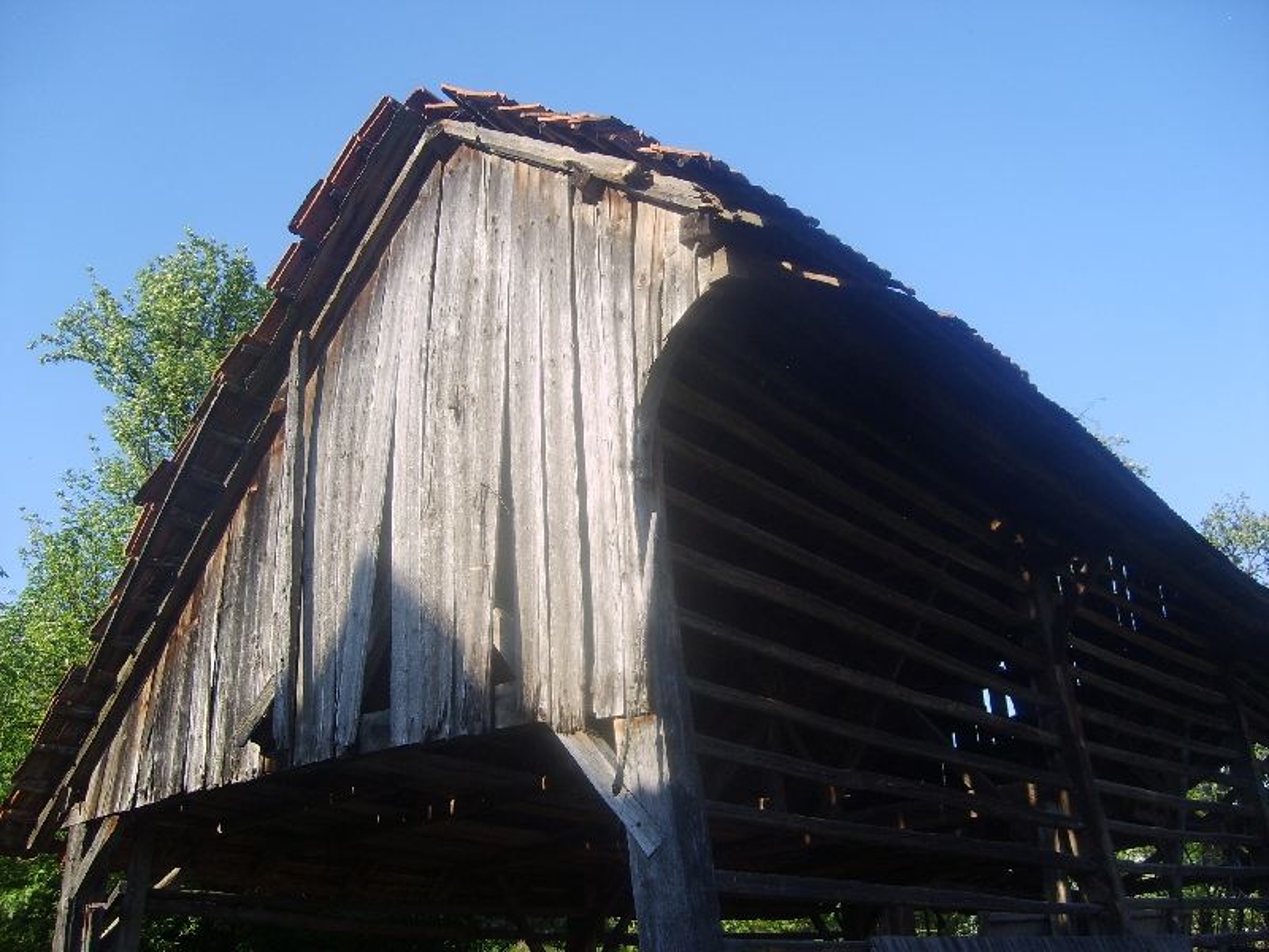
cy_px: 476
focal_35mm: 35
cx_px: 634
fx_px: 1283
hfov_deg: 52.6
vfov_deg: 40.7
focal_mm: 5.8
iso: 50
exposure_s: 1/250
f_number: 2.8
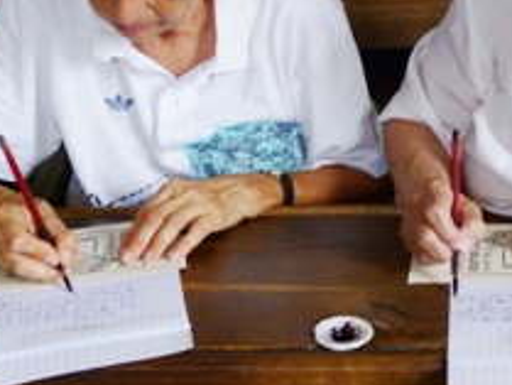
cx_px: 434
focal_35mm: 77
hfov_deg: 24.8
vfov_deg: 19.0
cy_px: 96
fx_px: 1140
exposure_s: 1/60
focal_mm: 6.5
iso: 320
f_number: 3.6
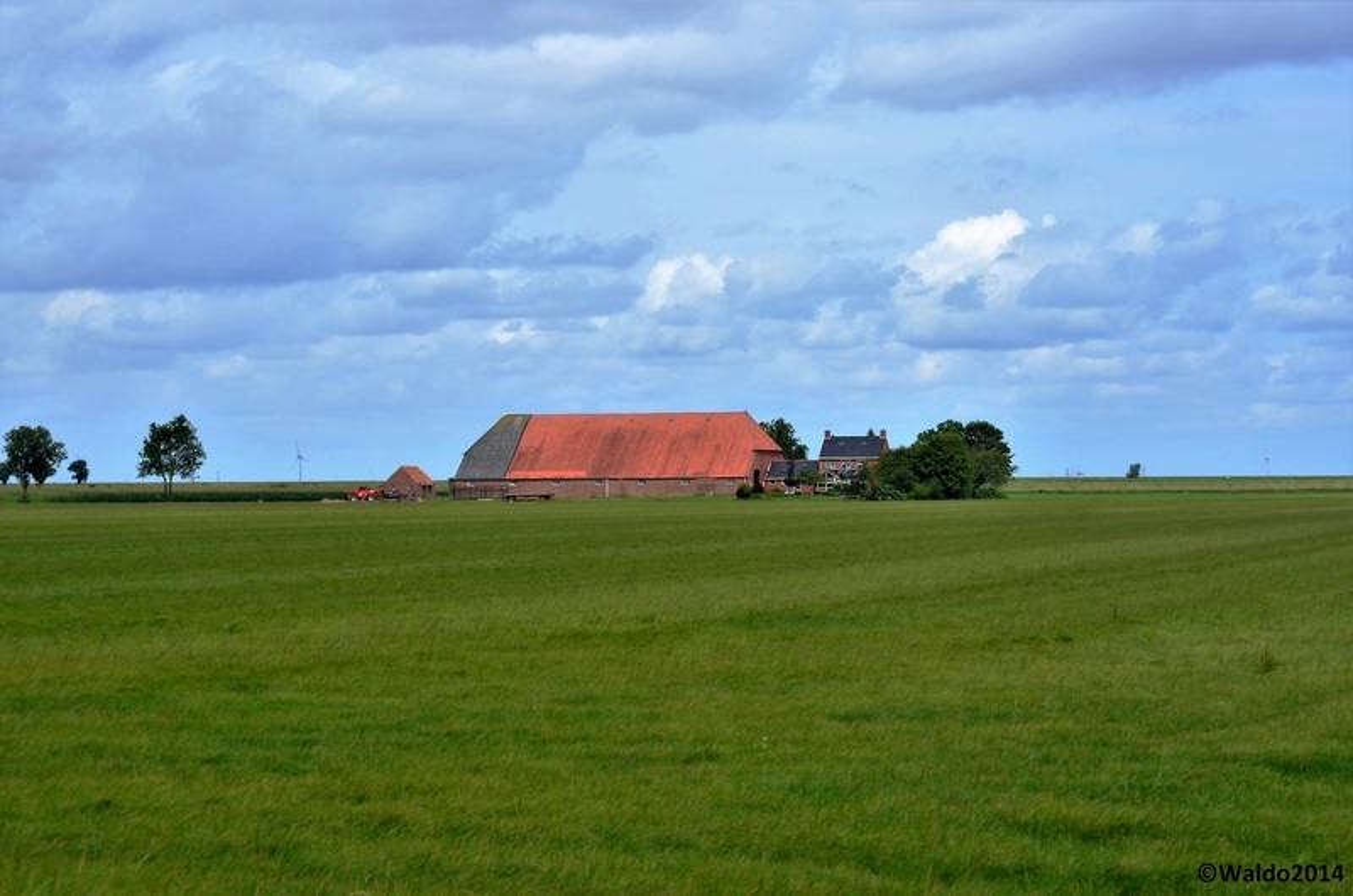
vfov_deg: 13.4
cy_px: 448
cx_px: 676
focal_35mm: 102
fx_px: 3826
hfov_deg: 20.1
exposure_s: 1/160
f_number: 11
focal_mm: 68
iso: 100
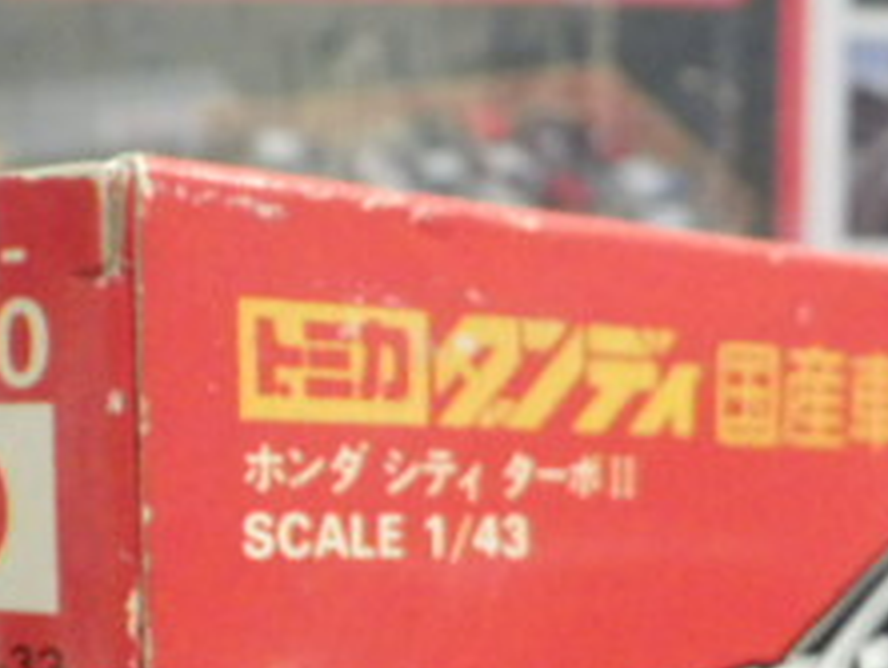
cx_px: 816
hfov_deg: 19.6
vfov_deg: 14.5
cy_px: 852
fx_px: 2517
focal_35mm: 98
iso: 800
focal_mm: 6.2
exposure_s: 1/40
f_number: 3.4
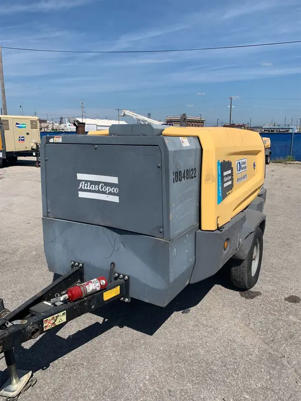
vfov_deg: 67.3
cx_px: 150
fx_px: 301
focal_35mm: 26
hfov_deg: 53.1
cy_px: 200
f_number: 1.8
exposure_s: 1/3650
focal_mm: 4.25
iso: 25
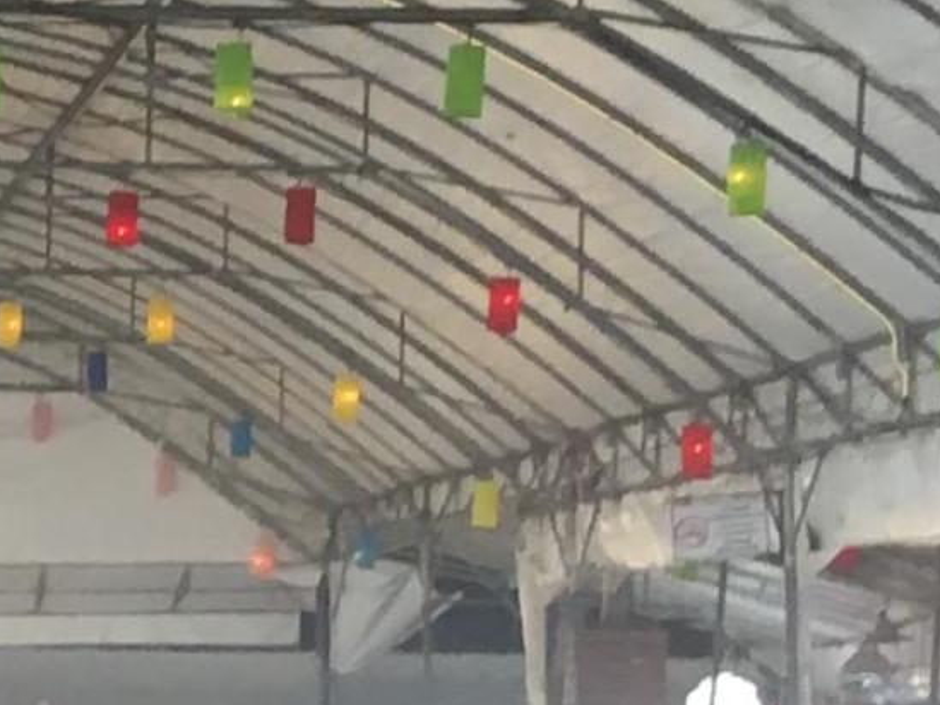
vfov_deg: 7.1
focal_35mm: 206
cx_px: -867
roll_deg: -0.8
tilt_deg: -3.3
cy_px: 968
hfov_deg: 9.1
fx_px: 5595
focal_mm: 4.15
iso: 32
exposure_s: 1/33
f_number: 2.2
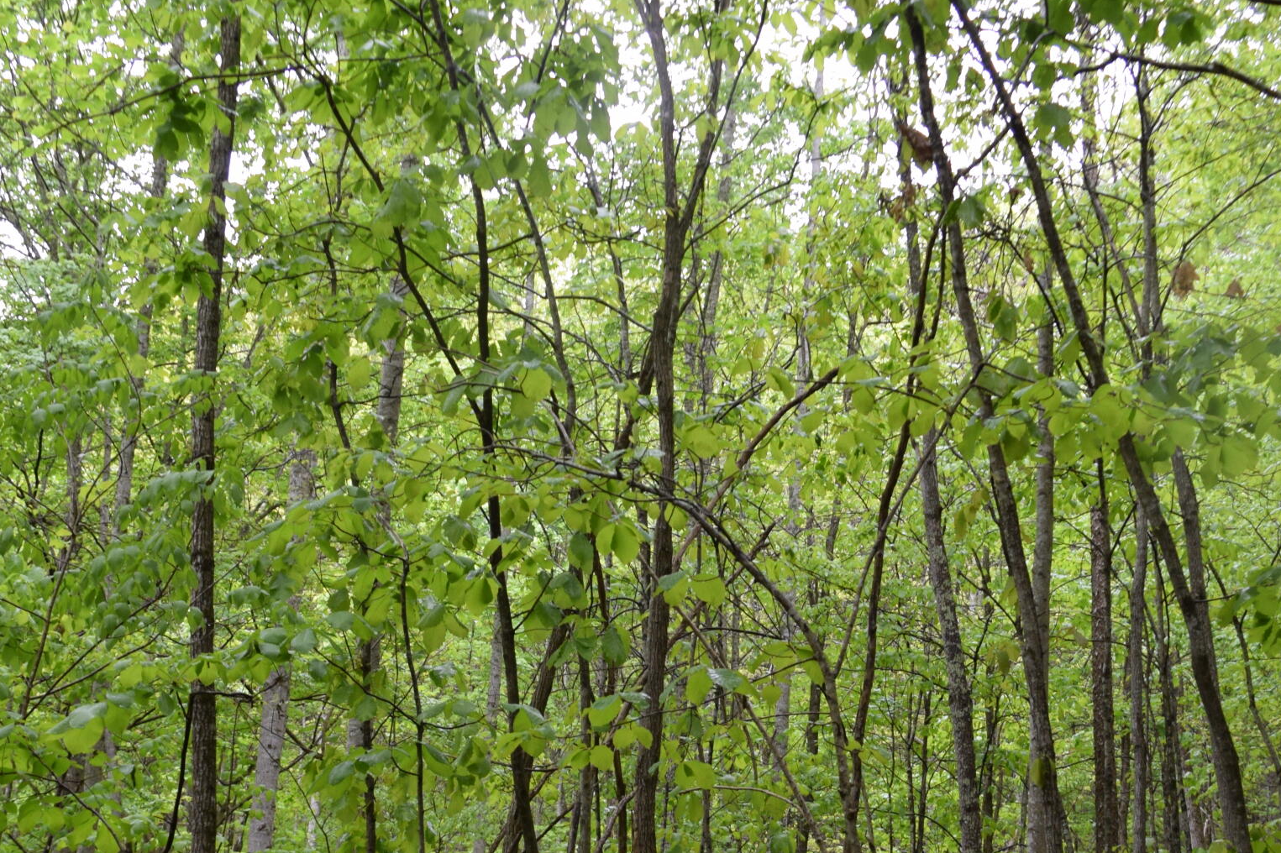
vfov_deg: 21.4
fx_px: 2205
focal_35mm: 62
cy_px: 790
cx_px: 628
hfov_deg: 32.4
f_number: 5.6
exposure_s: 1/125
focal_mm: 21
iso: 400
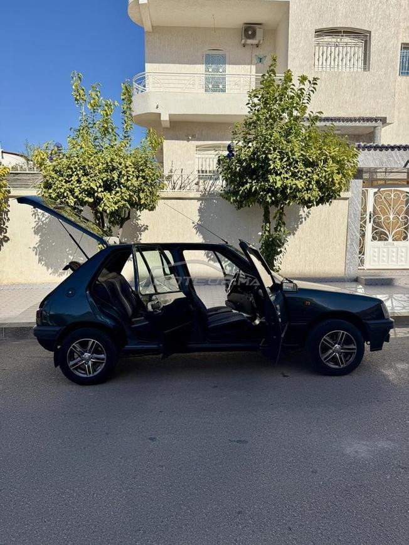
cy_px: 272
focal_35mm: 24
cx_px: 204
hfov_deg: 56.8
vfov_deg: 71.6
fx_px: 378
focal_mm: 6.76
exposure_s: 1/5348
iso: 80
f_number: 1.78
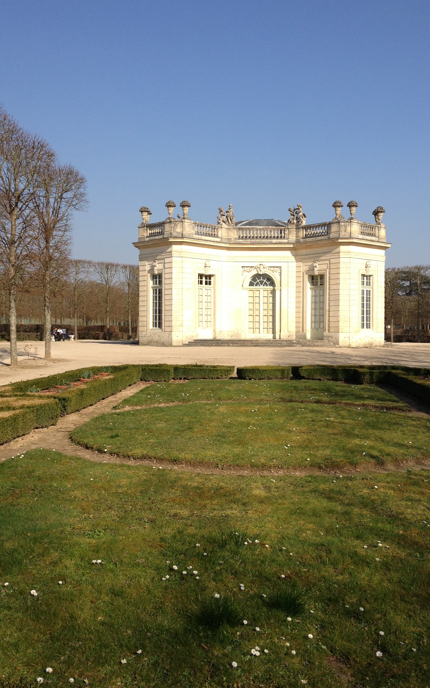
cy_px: 347
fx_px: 731
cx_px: 248
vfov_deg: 50.4
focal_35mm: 39
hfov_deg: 32.7
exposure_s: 1/1453
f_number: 2.4
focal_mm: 4.28
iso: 50
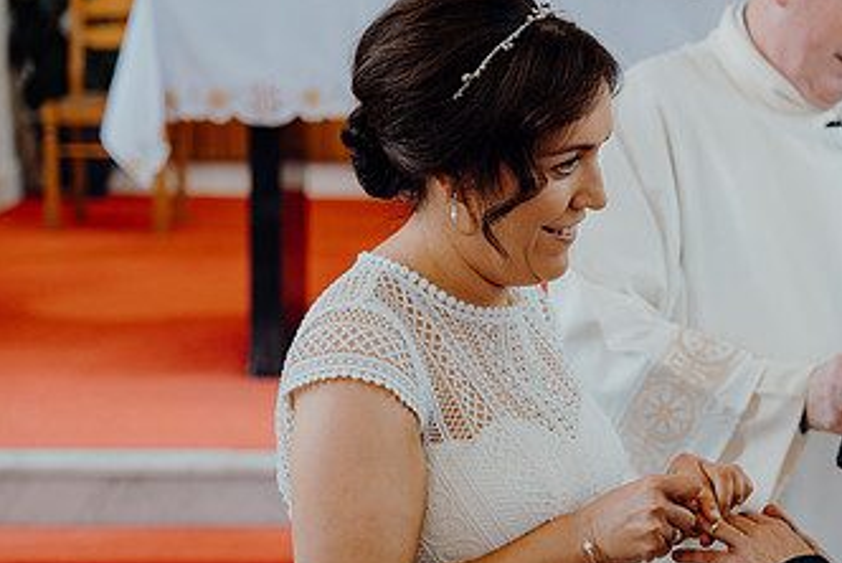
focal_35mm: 103
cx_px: 730
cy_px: 356
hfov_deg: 19.5
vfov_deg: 13.3
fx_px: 2411
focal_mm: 59
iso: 500
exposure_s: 1/200
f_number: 2.8
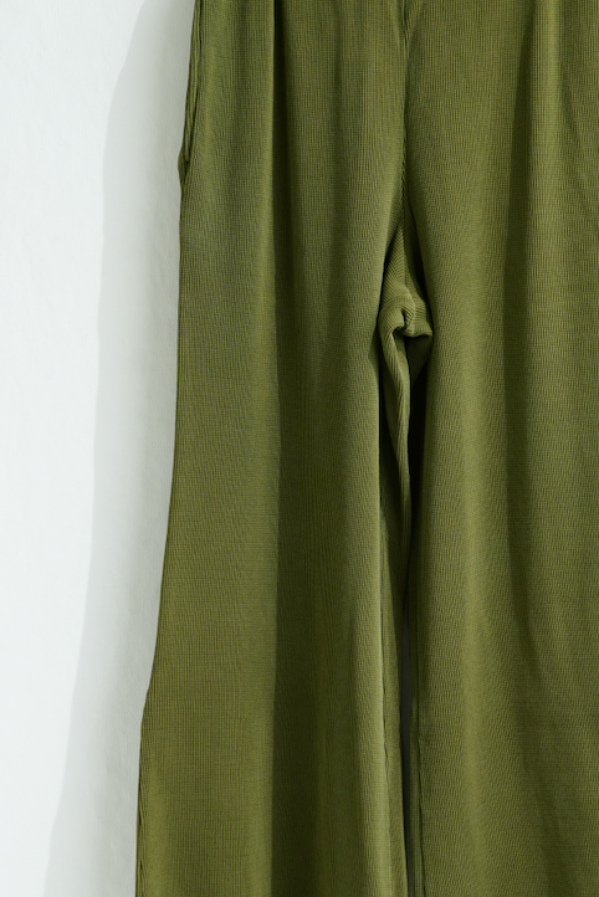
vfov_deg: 21.6
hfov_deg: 14.5
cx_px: 403
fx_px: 2344
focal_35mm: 94
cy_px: 321
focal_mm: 53
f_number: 5
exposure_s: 1/30
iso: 1250
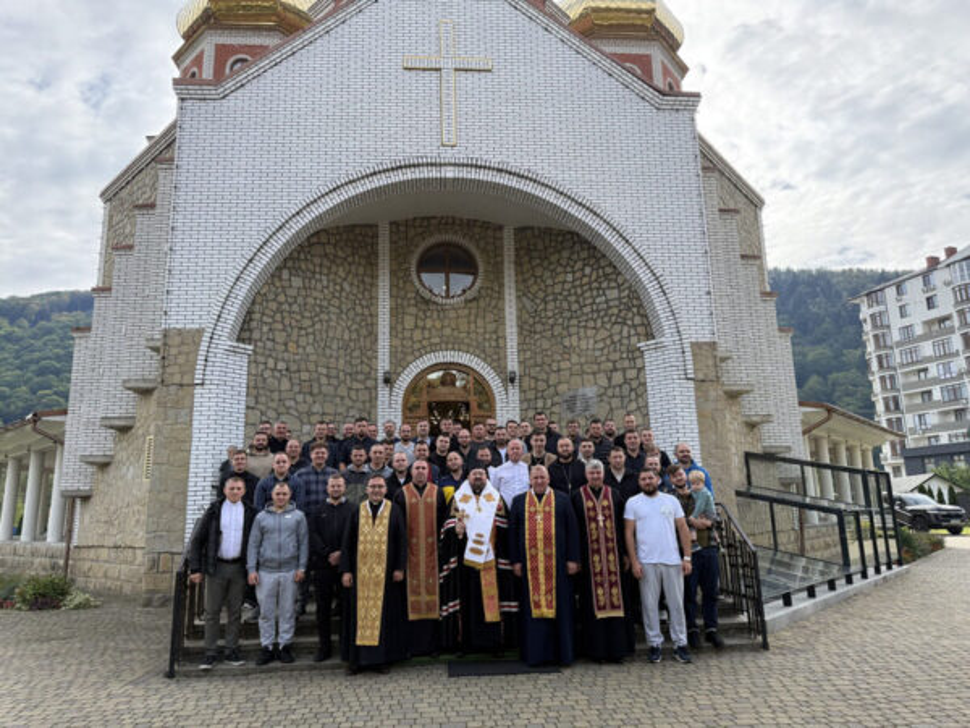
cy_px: 364
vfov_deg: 56.8
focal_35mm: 24
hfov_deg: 71.6
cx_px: 485
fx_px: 673
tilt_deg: +14.8
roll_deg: +1.8
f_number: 1.78
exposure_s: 1/1812
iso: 100
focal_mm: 6.76
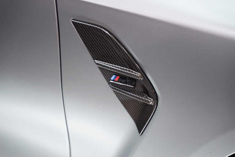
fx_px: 457
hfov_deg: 28.8
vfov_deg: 19.5
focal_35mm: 70
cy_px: 78
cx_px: 118
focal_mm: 70
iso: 1250
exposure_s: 1/80
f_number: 3.2
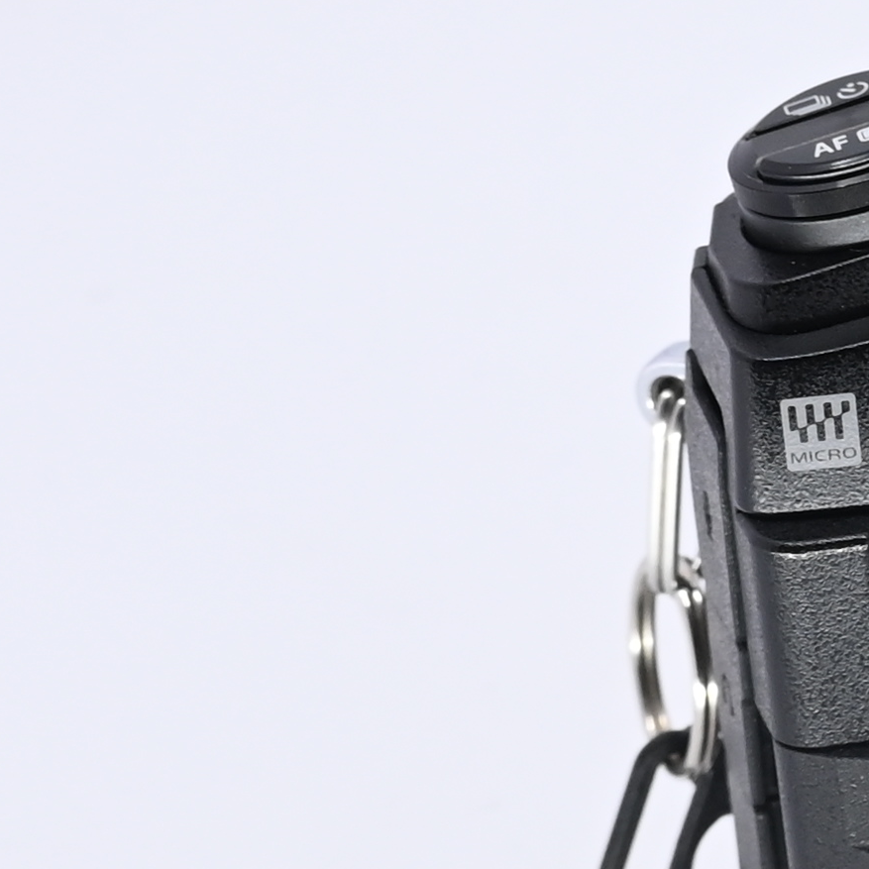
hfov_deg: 6.0
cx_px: 1622
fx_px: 8123
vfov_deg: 6.1
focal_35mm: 286
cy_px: 496
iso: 500
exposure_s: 1/160
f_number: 9
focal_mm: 50
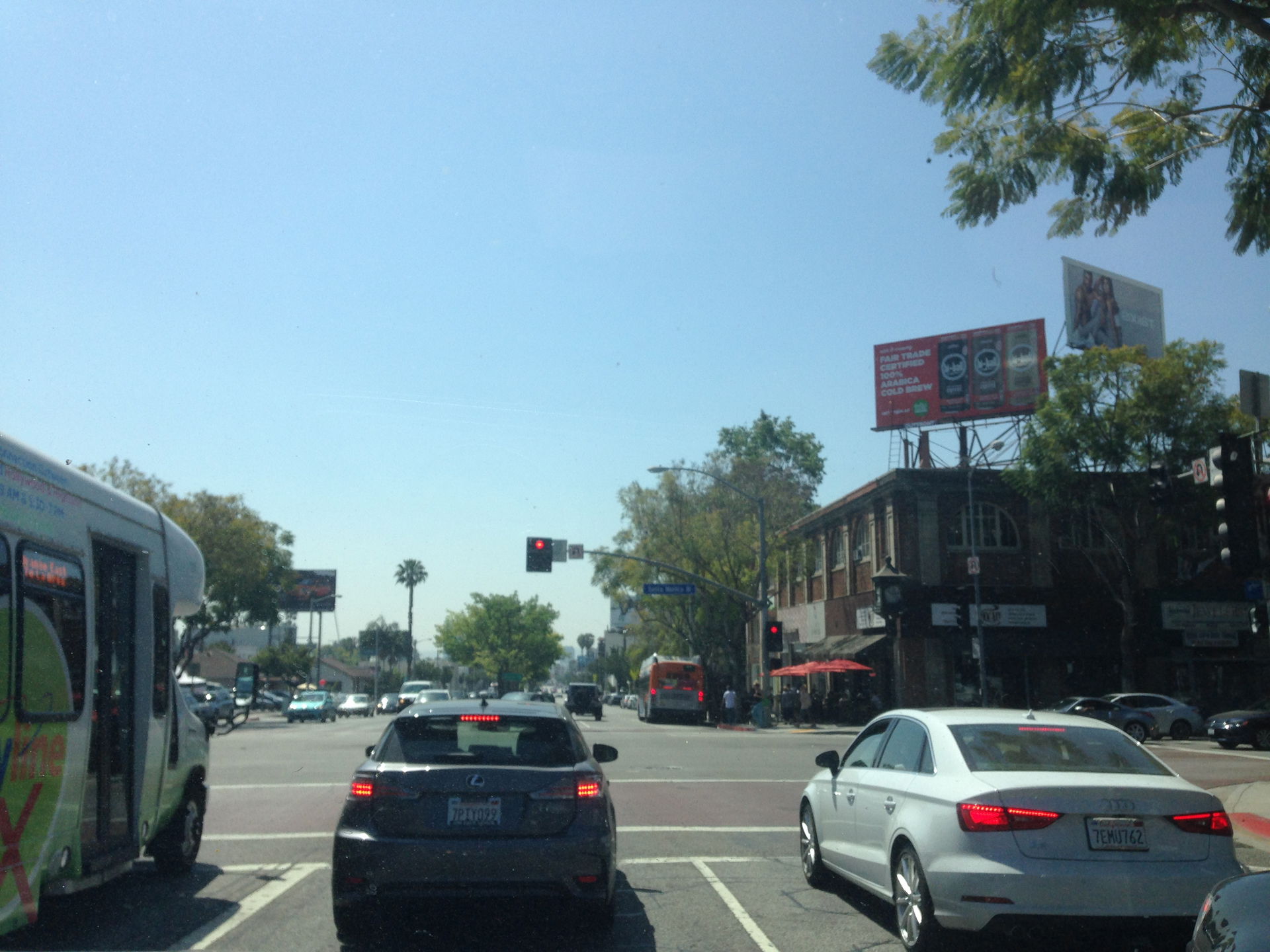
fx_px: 1211
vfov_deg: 42.9
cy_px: 476
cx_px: 635
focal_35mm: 33
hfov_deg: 55.4
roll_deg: -2.2
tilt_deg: +7.7
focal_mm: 4.12
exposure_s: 1/1695
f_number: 2.4
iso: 50
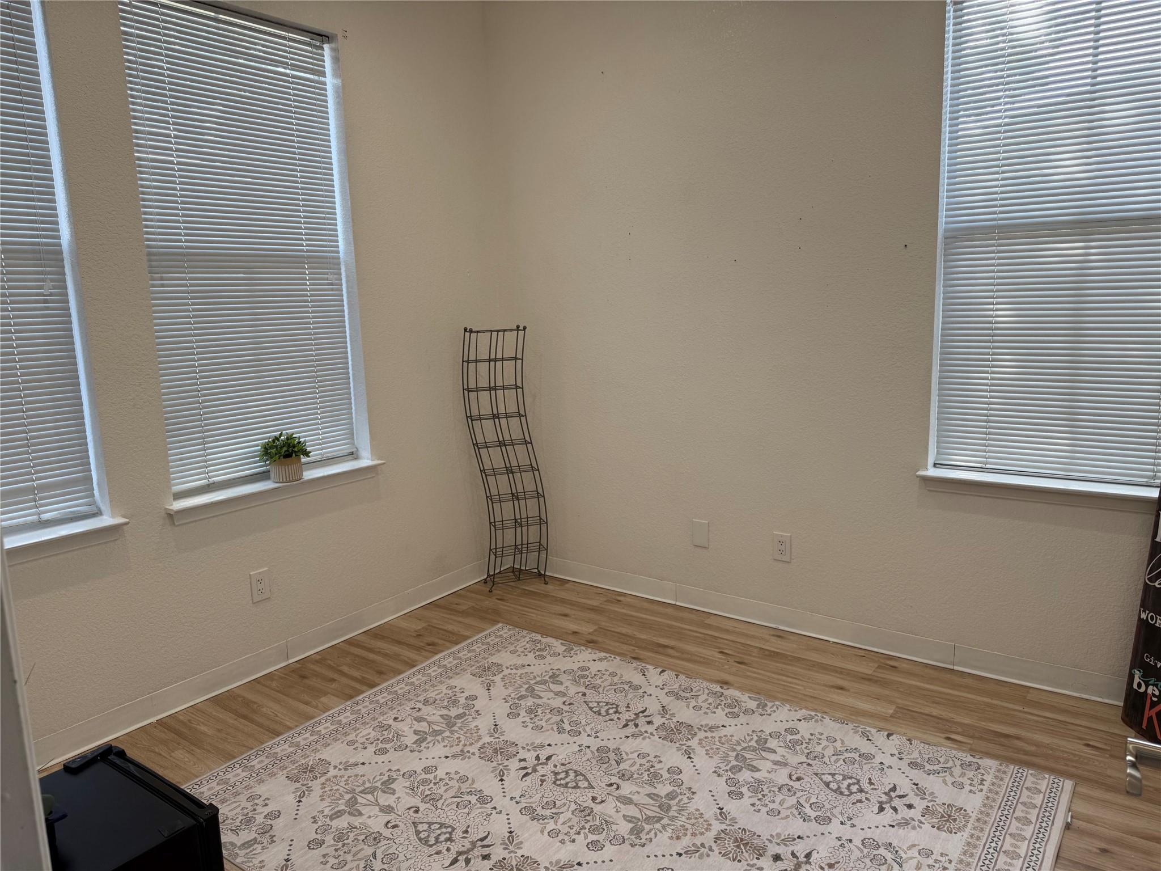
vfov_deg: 56.8
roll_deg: +2.5
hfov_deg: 71.6
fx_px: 805
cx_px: 580
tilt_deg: -8.9
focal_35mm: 24
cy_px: 436
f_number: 1.78
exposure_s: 1/132
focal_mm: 6.76
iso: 64
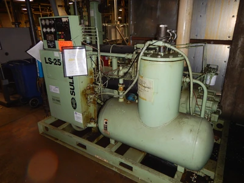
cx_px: 122
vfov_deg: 56.8
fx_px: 169
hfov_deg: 71.6
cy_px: 92
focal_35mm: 24
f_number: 2.8
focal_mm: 4.3
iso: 200
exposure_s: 1/30
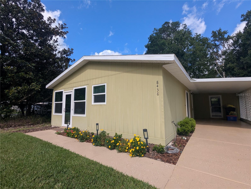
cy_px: 94
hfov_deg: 94.4
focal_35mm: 16
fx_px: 116
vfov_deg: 78.2
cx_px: 126
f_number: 2.2
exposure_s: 1/1241
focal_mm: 2.35
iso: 44
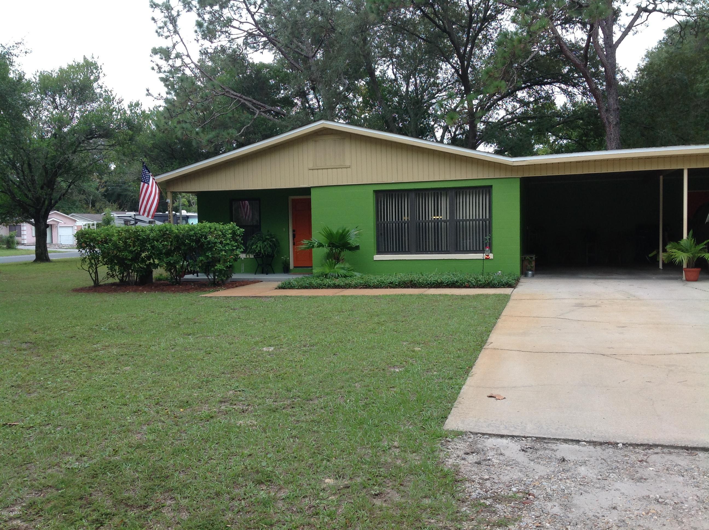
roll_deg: +0.8
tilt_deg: +0.5
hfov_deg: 52.7
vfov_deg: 40.6
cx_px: 354
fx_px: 716
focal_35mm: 35
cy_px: 265
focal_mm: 4.28
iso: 50
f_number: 2.4
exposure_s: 1/369
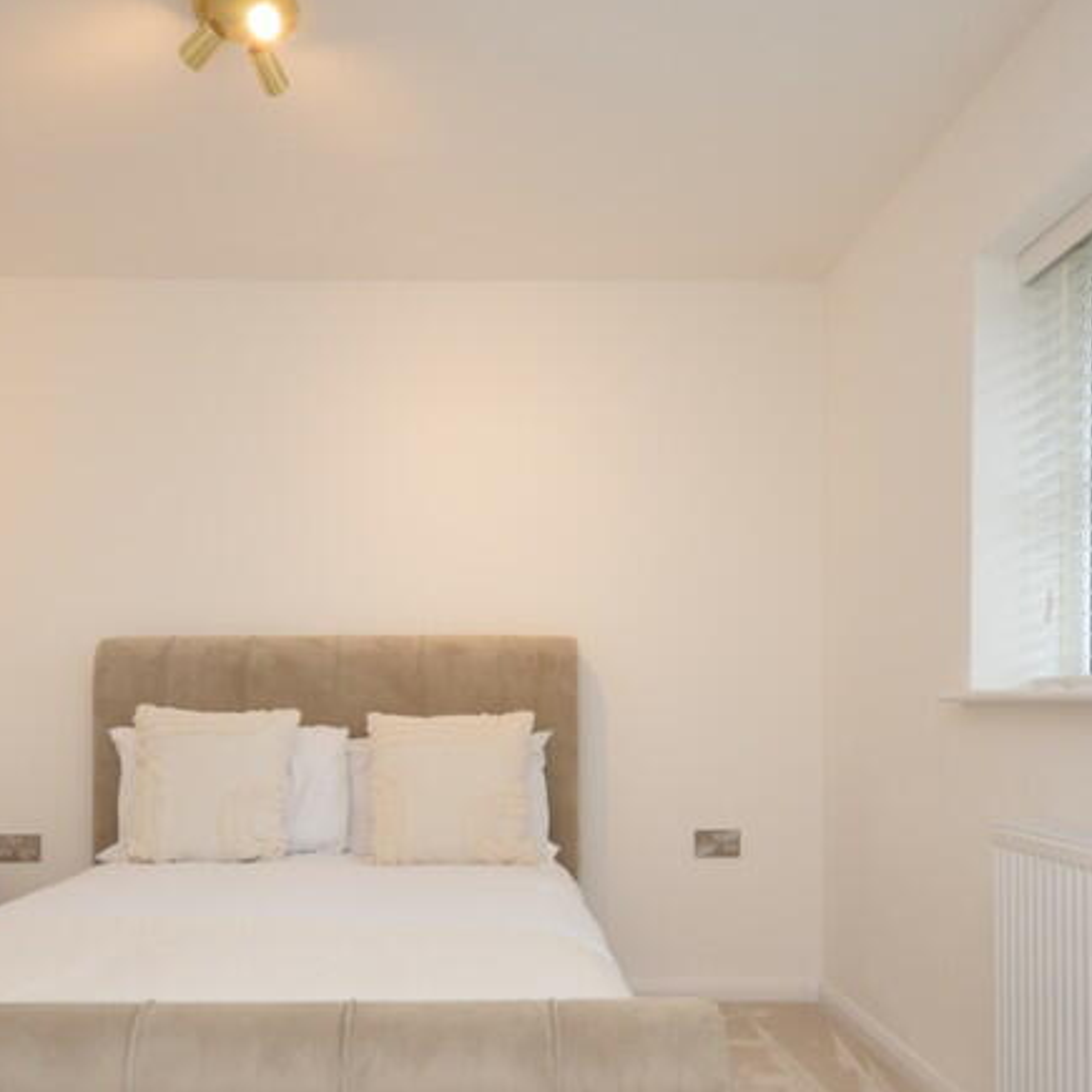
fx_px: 1071
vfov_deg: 53.2
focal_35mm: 30
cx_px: 497
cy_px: 707
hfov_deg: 54.0
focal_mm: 10
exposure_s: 1/80
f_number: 4
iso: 400
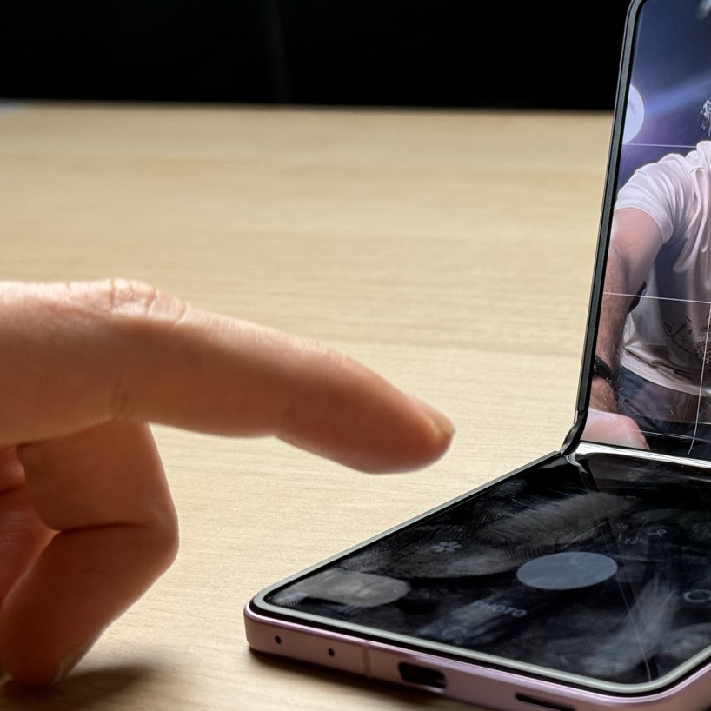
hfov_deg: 20.5
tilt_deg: -14.8
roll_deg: +4.5
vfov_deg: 20.9
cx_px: 636
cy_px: 354
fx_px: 1929
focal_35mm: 83
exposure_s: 1/69
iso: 100
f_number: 1.78
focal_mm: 6.76
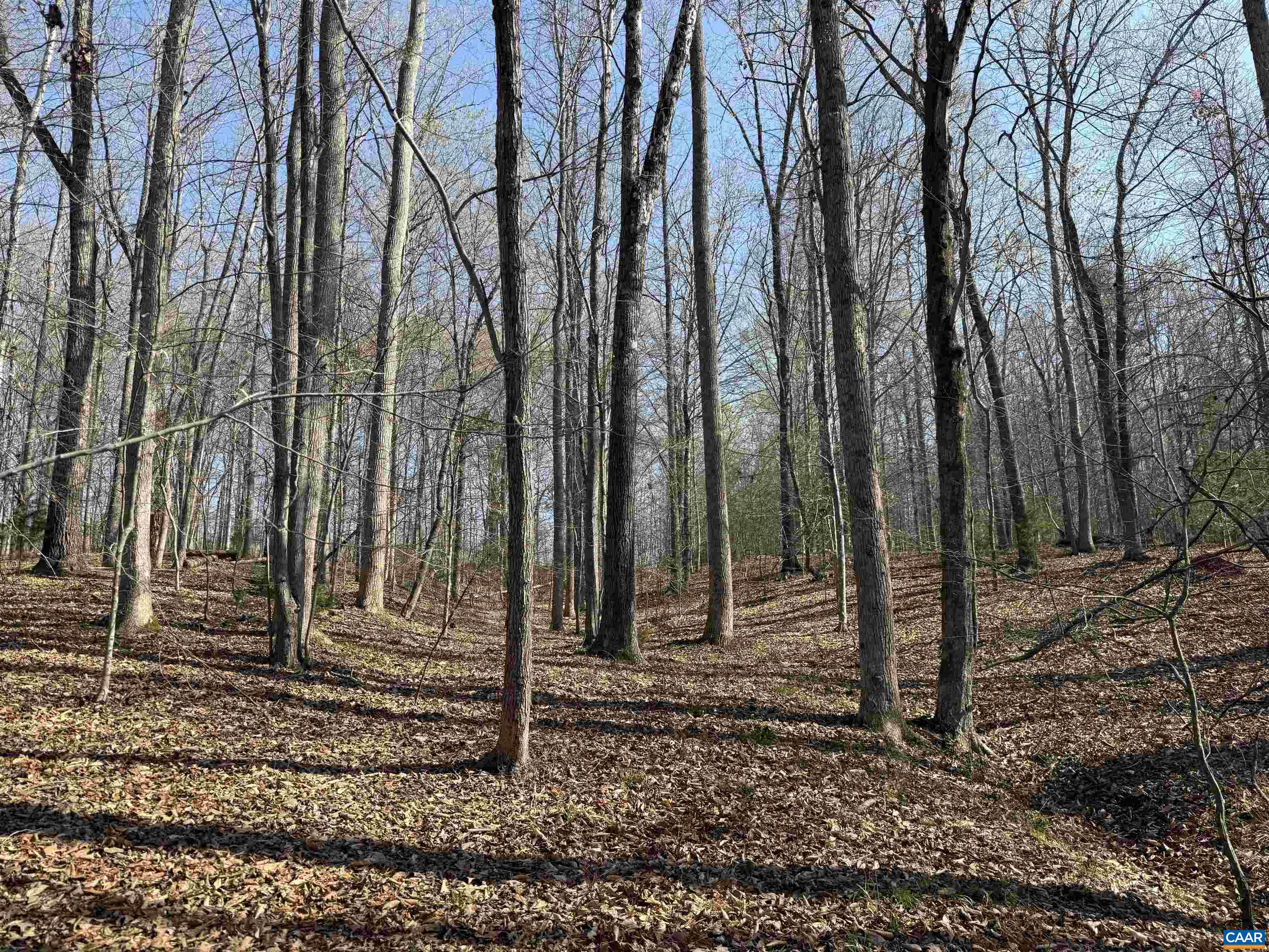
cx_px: 634
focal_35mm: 24
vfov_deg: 56.8
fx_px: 880
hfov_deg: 71.6
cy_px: 476
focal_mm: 6.76
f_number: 1.78
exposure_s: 1/1727
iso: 80
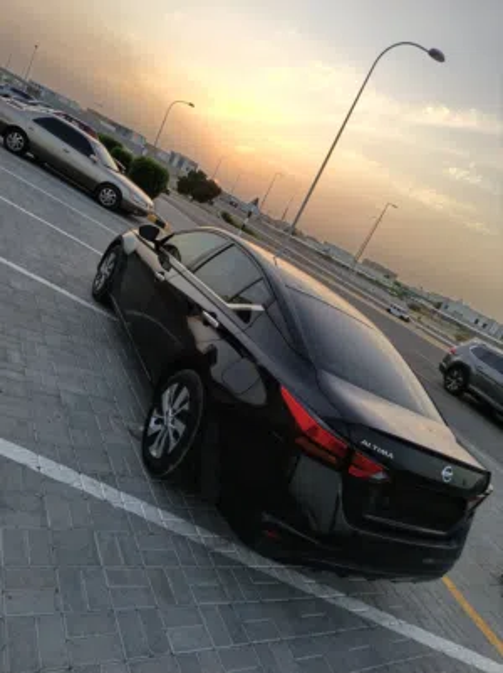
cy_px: 336
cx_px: 252
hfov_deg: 56.7
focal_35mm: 24
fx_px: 466
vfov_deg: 71.6
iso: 223
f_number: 1.75
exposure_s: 1/100
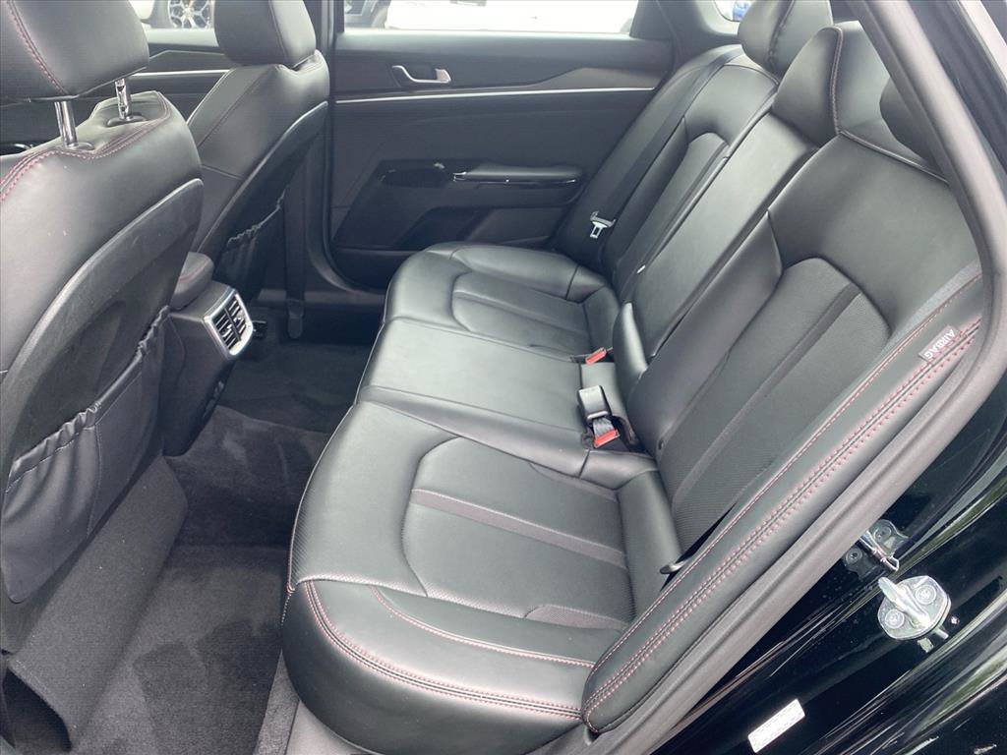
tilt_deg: -28.6
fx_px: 756
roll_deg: -5.2
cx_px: 504
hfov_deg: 67.3
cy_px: 378
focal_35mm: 26
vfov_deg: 53.1
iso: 125
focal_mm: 4.25
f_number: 1.8
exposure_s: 1/60
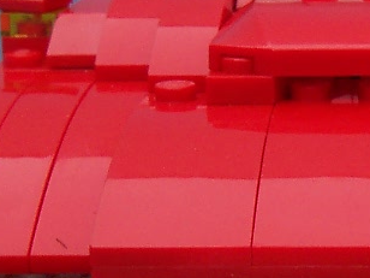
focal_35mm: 144
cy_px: 236
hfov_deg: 13.5
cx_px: 398
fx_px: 1539
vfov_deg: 10.3
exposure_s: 1/250
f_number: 5.6
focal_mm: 5.6
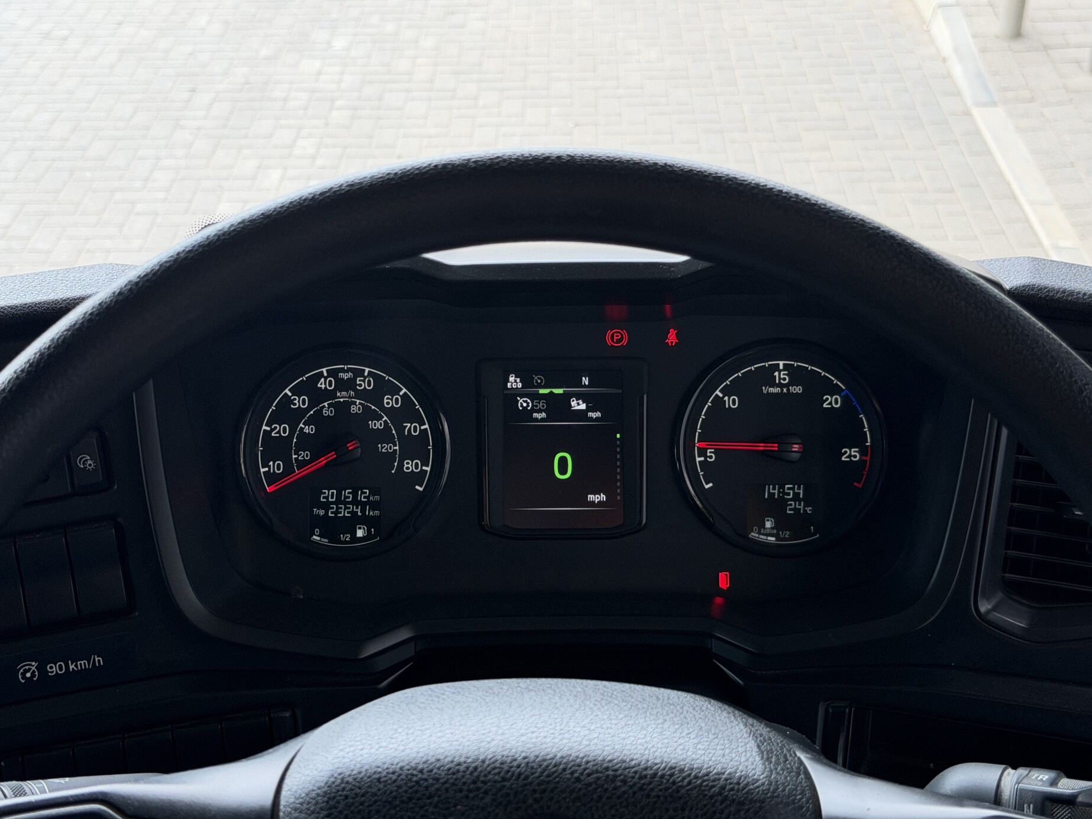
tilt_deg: -31.1
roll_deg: -0.6
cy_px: 385
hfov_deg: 36.8
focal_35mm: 52
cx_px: 577
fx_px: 1641
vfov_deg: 28.0
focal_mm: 6.76
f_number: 1.78
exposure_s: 1/418
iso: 64
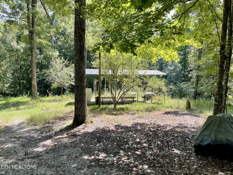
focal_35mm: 26
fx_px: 175
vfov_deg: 53.1
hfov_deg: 67.3
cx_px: 116
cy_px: 88
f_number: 1.6
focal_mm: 5.1
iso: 32
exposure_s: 1/540
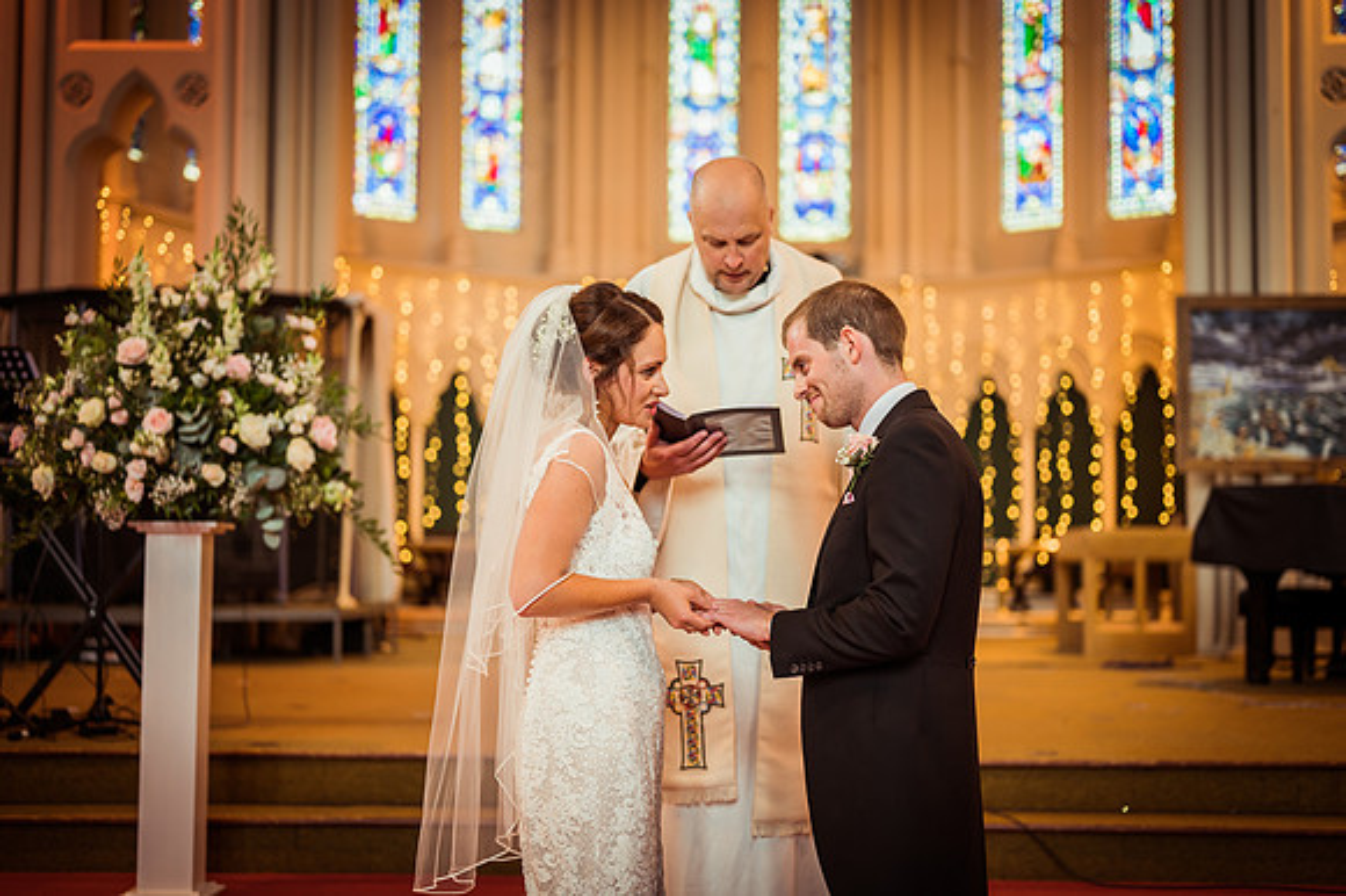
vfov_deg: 27.0
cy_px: 448
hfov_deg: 39.6
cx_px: 673
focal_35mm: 50
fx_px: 1868
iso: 400
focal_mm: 50
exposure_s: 1/160
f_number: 1.8
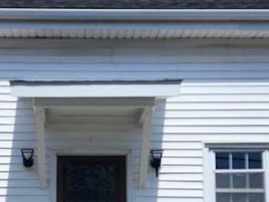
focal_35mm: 79
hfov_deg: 24.5
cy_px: 190
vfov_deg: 18.3
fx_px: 614
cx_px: 74
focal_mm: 6.4
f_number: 1.8
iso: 12
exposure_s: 1/1425
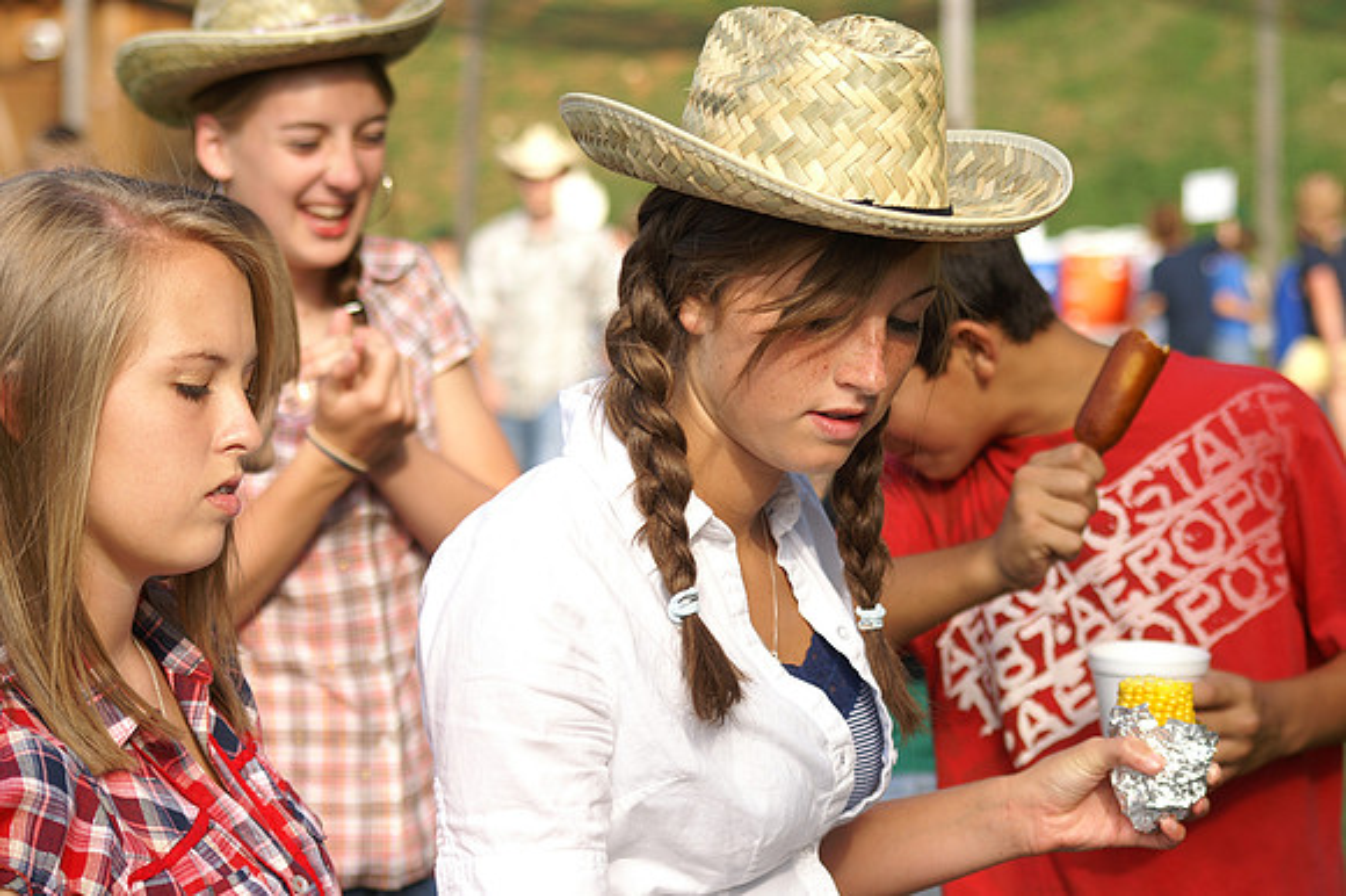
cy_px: 448
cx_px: 673
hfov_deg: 19.5
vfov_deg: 13.0
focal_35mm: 105
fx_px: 3923
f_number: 5.6
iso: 100
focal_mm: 70
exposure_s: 1/320
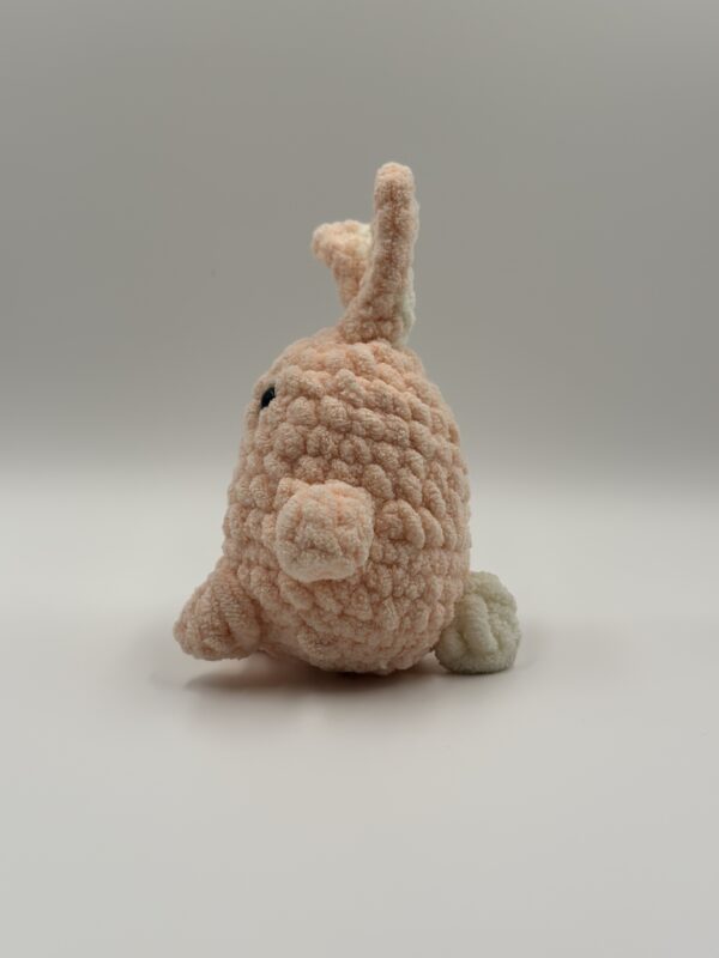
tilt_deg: -13.7
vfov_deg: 39.7
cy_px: 479
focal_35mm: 48
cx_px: 360
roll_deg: -1.5
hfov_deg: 30.3
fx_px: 1329
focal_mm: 6.86
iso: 80
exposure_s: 1/2203
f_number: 1.78
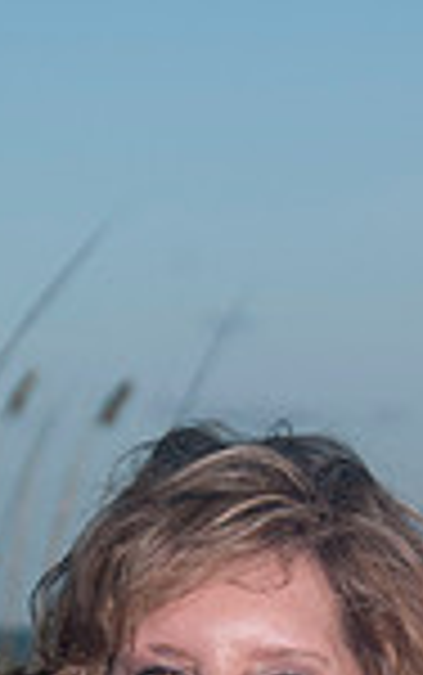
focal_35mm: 321
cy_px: 900
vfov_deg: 6.5
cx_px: 461
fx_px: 5910
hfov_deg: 4.1
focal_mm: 70
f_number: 8
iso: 100
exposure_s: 1/250
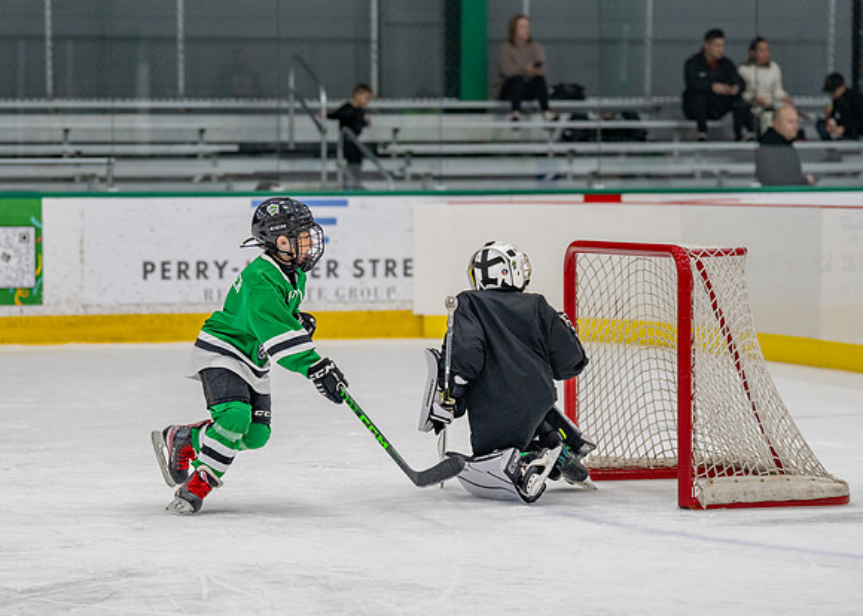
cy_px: 313
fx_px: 3632
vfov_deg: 9.7
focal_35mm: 148
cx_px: 356
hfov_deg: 13.5
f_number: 2.8
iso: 800
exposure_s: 1/1250
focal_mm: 103
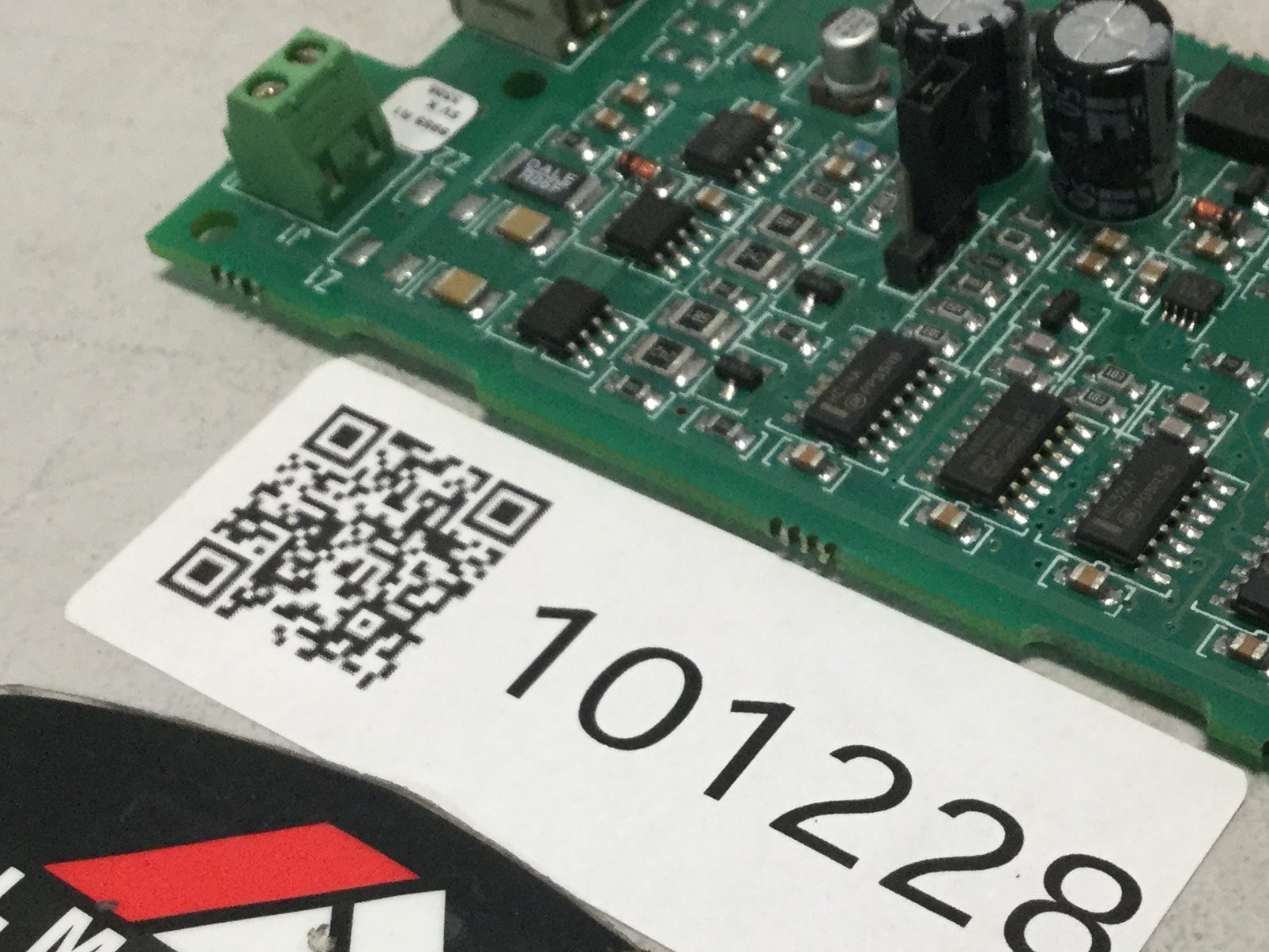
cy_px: 742
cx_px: 780
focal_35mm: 63
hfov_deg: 30.6
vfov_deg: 23.0
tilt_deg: -52.0
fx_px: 2310
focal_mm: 3.3
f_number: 2.4
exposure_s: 1/30
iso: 40
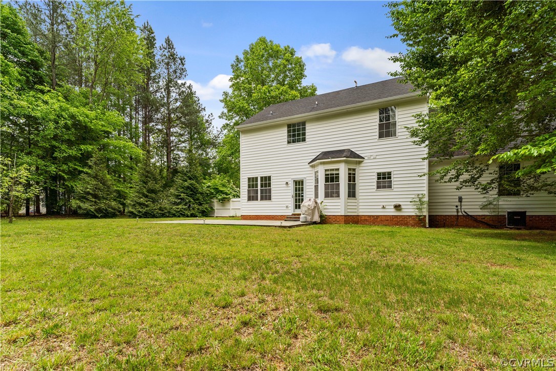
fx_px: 247
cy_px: 186
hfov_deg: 96.7
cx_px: 278
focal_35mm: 16
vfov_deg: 73.7
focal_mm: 16
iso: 100
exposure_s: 1/400
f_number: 8
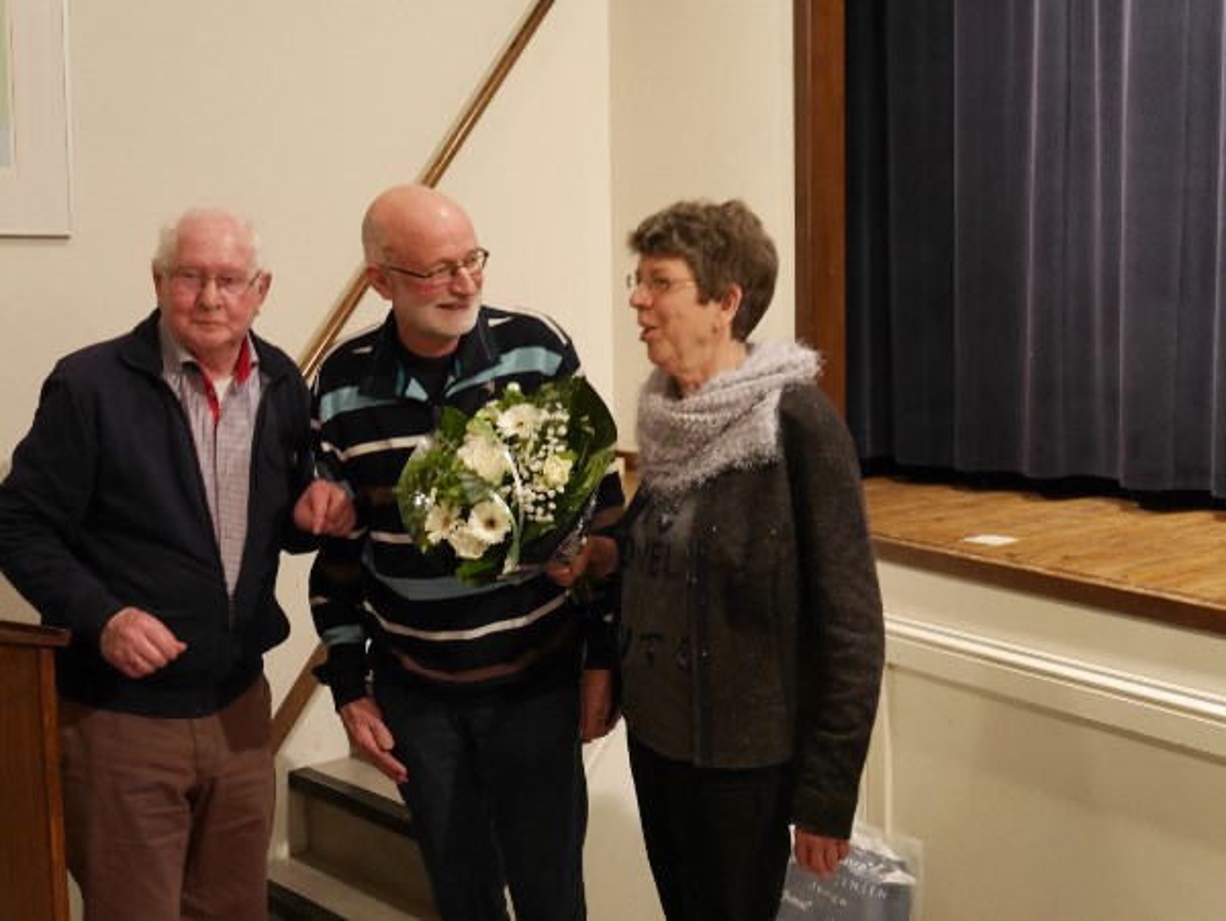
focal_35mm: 48
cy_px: 460
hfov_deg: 39.6
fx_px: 1701
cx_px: 613
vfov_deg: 30.3
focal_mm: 24
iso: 3200
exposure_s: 1/20
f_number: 5.2
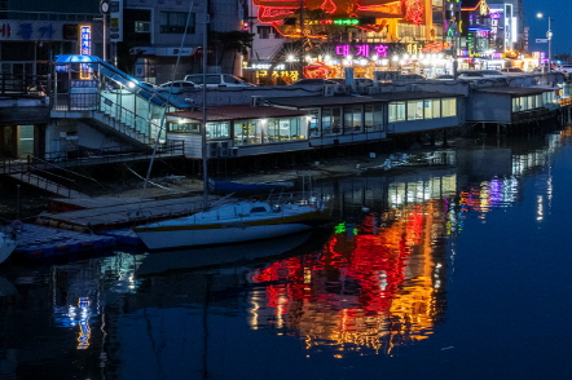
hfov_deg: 29.0
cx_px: 502
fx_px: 1064
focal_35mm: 67
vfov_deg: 19.9
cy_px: 39
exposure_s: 1/10
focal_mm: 37
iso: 2500
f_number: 16
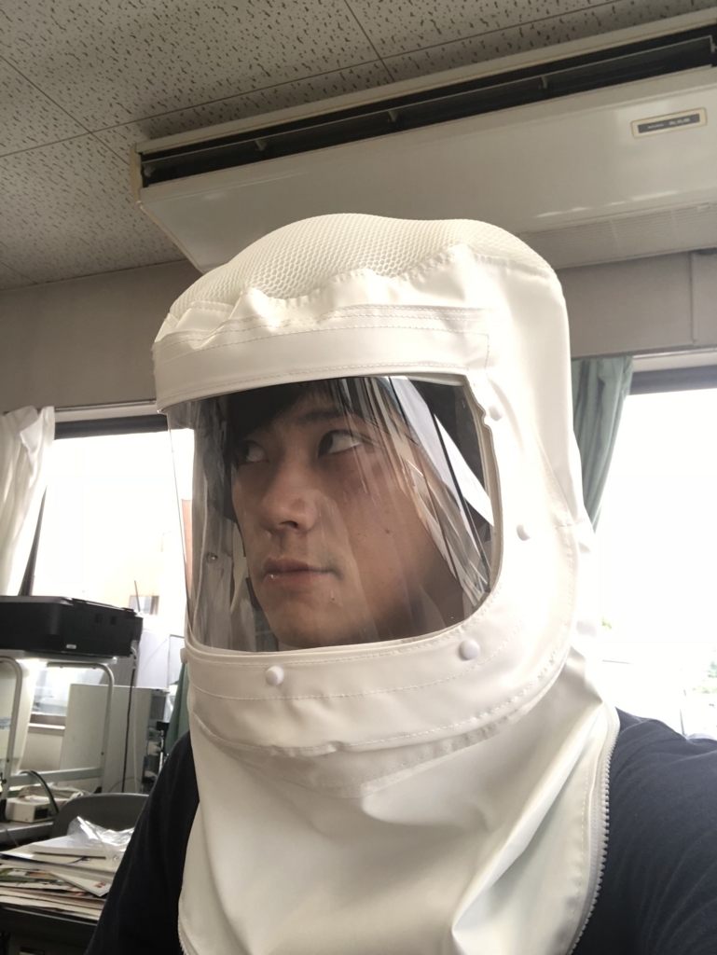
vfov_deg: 56.8
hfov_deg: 44.2
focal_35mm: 32
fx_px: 883
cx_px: 358
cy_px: 478
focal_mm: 2.87
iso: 64
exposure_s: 1/111
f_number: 2.2
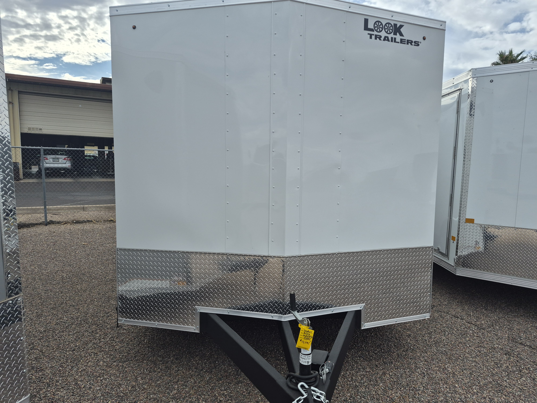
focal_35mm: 23
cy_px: 202
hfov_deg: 73.9
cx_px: 268
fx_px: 357
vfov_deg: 58.9
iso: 80
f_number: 1.8
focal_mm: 5.4
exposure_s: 1/5440
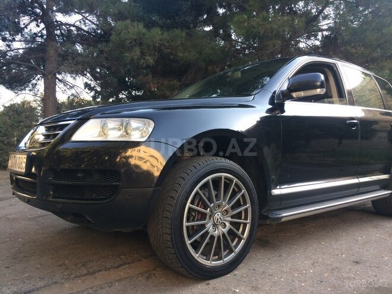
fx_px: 328
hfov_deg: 61.7
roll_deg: -0.6
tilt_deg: -0.1
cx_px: 196
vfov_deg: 48.2
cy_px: 147
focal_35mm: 29
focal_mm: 4.15
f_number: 2.2
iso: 50
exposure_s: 1/100
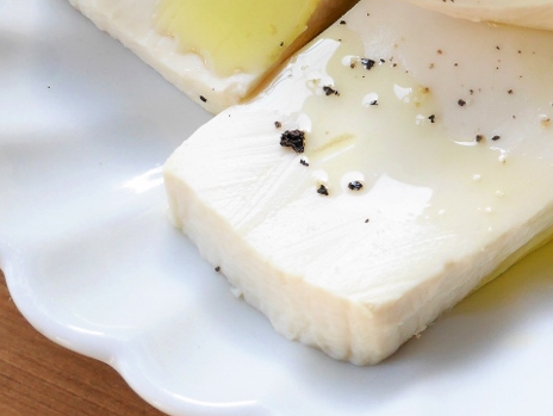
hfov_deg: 19.6
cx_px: 547
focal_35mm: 97
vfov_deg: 15.0
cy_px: -17
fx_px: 1551
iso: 800
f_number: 10
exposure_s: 1/60
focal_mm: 22
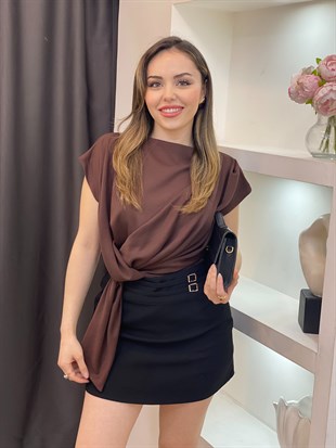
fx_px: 673
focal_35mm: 52
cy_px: 224
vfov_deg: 36.8
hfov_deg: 28.0
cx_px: 168
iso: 125
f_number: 2
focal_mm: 6
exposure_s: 1/100
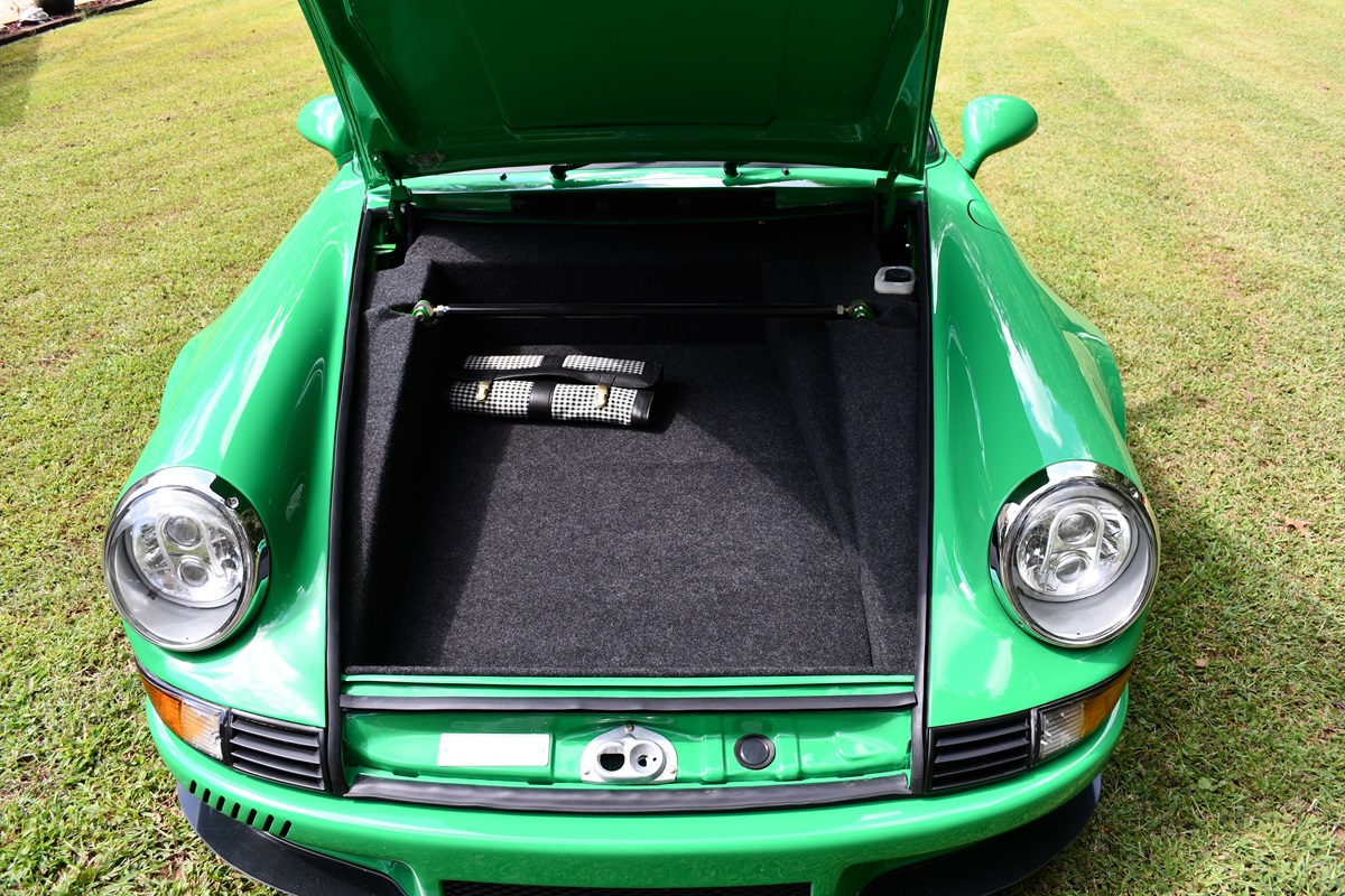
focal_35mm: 27
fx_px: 1009
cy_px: 448
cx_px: 672
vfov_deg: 47.9
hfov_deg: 67.4
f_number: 5.6
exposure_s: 1/250
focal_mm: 18
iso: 250
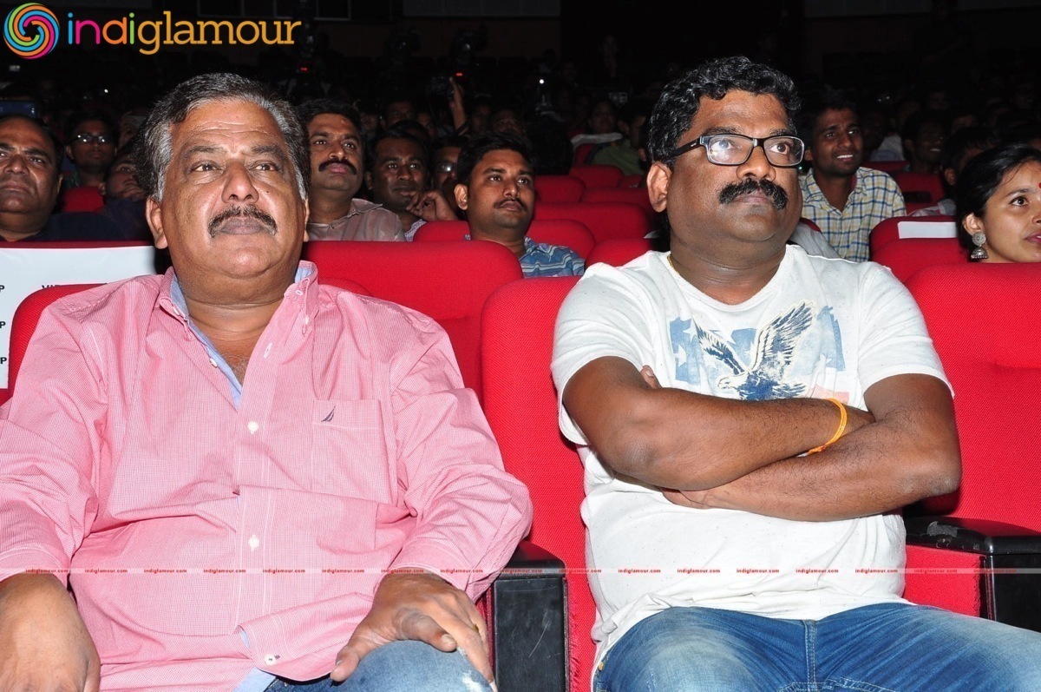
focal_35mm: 68
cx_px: 520
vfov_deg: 20.1
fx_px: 1949
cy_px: 346
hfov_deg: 29.9
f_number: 11
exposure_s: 1/125
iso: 500
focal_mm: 45
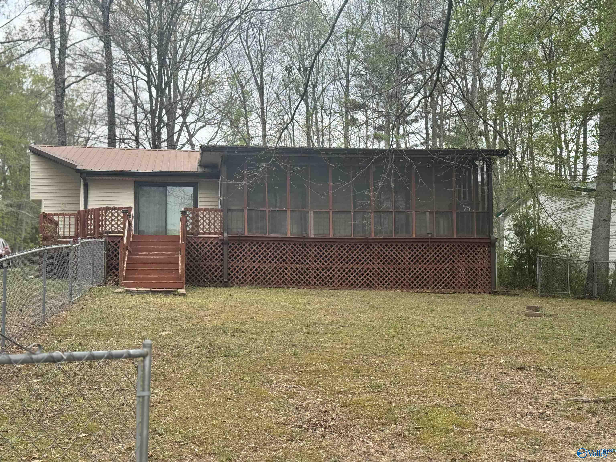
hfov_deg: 39.7
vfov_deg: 30.3
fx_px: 854
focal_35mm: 48
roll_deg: +0.2
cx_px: 308
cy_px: 231
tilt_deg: +3.6
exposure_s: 1/1490
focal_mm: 6.76
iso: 64
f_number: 1.78
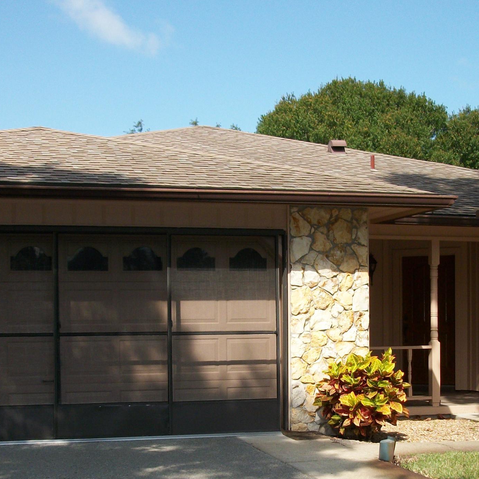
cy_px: 365
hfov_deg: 28.1
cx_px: 259
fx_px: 955
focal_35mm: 61
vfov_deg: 27.7
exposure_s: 1/1000
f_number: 2.9
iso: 80
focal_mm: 5.7
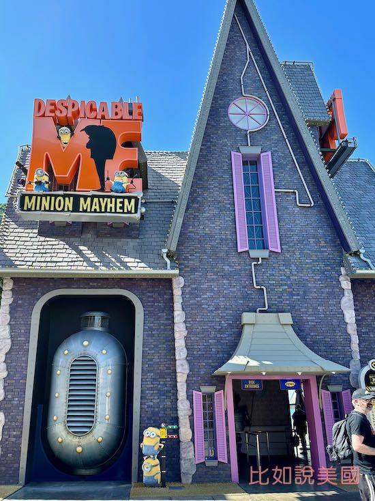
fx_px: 347
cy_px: 250
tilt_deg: +26.2
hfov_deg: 56.8
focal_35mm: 24
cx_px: 188
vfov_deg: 71.6
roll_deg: -0.3
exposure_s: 1/1131
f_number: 1.78
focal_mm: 6.86
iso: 80
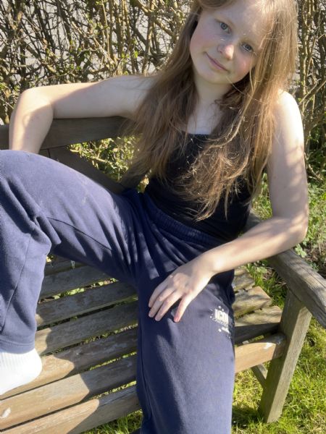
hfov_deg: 46.8
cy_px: 217
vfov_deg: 60.0
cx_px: 163
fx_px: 377
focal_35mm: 30
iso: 32
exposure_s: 1/237
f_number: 2.2
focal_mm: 2.71
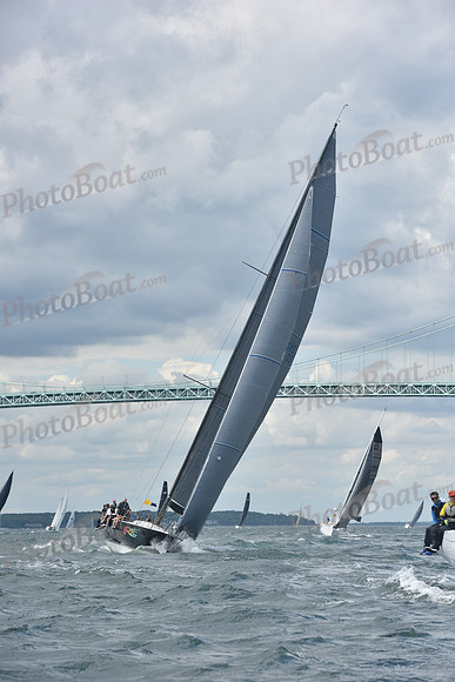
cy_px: 341
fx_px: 2463
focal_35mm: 130
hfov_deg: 10.6
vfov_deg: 15.8
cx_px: 228
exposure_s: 1/1000
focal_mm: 130
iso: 250
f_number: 8
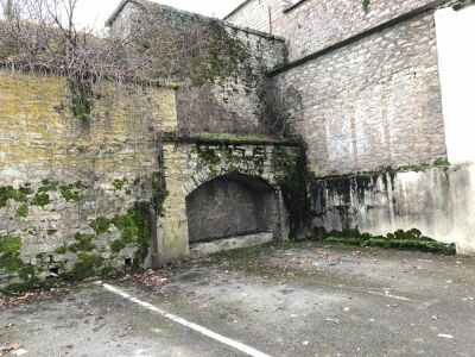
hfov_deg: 63.4
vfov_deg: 49.7
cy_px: 178
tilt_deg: +3.9
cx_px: 238
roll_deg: +2.8
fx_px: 384
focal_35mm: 28
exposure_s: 1/30
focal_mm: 4
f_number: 1.8
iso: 32
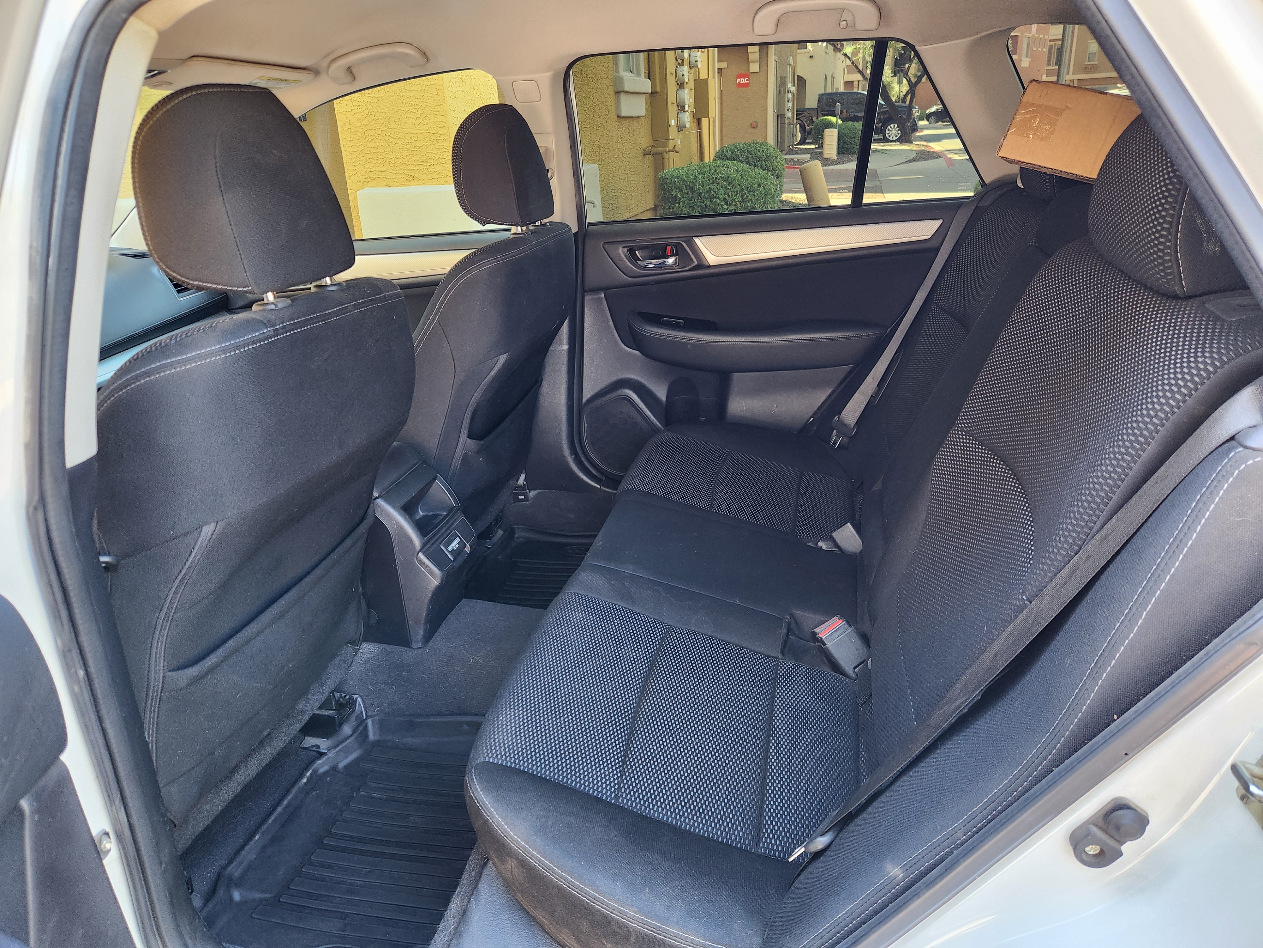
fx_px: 839
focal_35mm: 23
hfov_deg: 73.9
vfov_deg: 58.9
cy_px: 474
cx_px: 632
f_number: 1.8
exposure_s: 1/120
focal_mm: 5.4
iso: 250
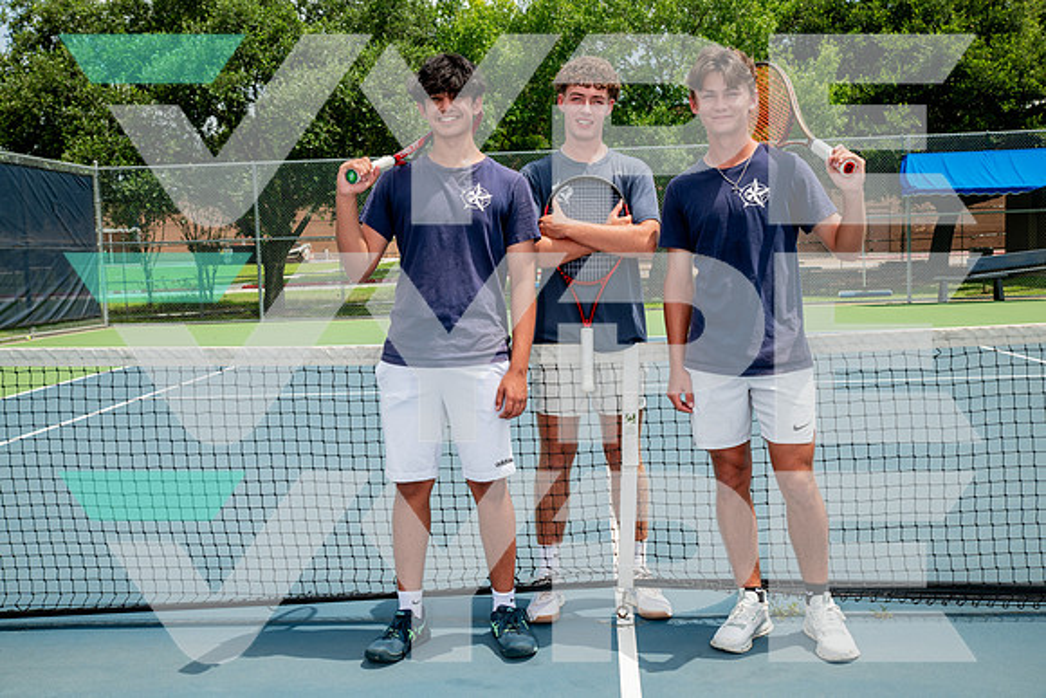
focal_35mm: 40
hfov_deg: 48.4
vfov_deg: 33.4
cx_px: 523
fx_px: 1162
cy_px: 349
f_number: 7.1
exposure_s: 1/400
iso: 125
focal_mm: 40
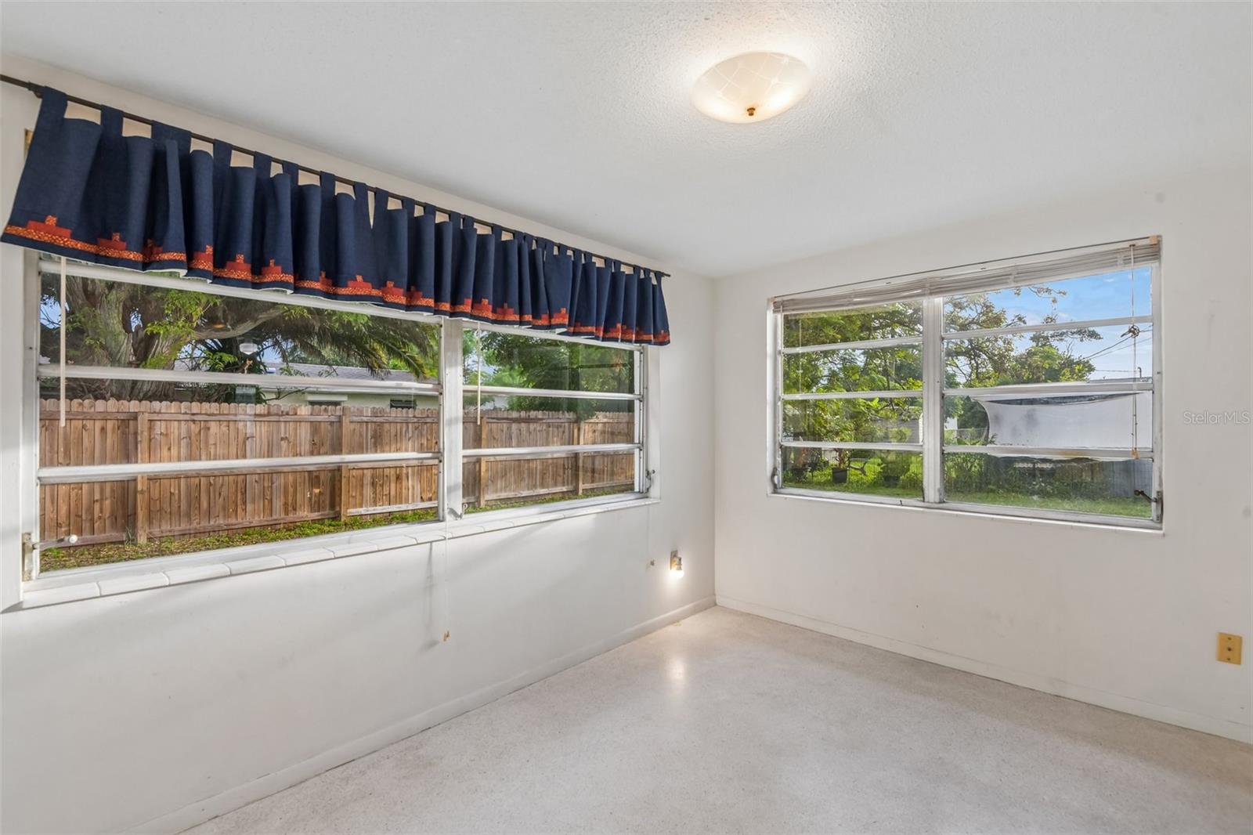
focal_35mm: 16
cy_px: 418
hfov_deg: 96.7
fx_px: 557
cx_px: 626
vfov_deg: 73.7
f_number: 8
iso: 400
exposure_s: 1/60
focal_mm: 16
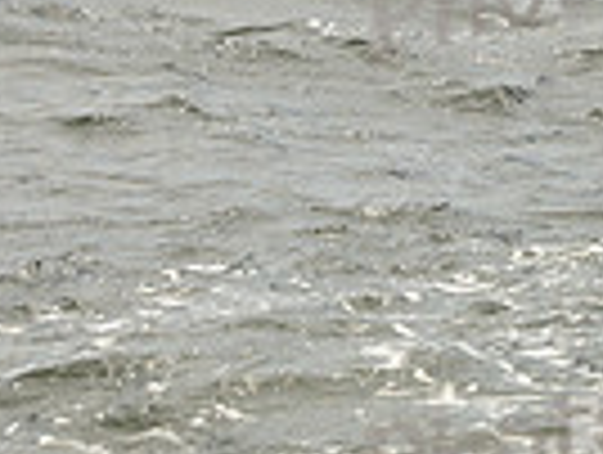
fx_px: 5078
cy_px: -353
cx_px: 1233
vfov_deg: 5.1
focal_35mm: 291
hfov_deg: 6.6
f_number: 9
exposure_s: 1/800
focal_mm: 70
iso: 250
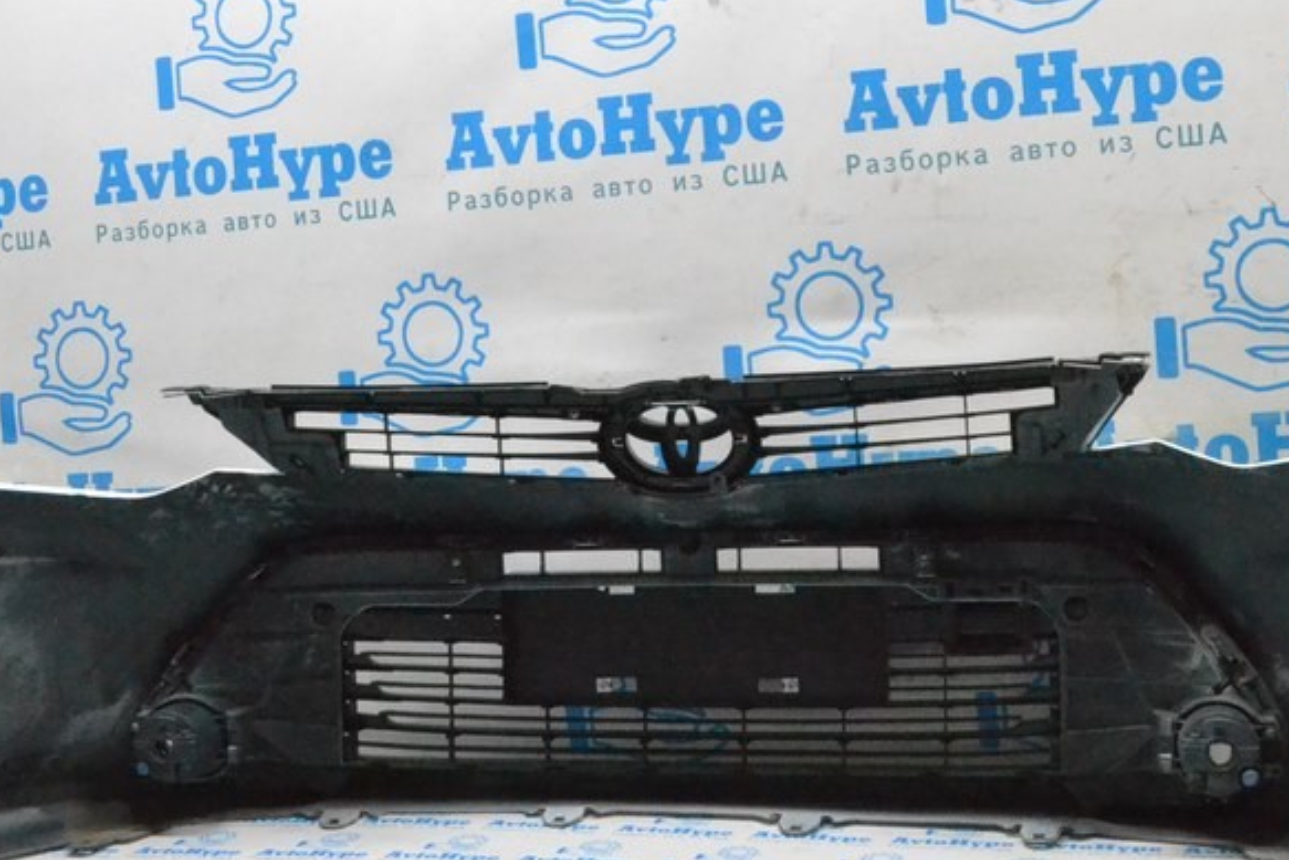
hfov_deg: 34.5
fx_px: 2077
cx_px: 679
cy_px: 311
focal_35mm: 58
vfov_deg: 23.3
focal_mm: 22
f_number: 14
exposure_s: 1/100
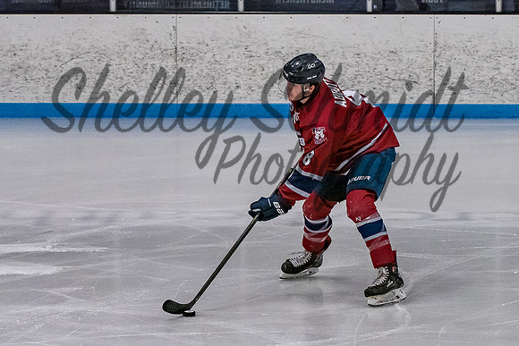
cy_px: 207
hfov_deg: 11.2
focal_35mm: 183
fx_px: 2641
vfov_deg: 7.5
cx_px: 300
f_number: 3.5
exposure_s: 1/800
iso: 2500
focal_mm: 70
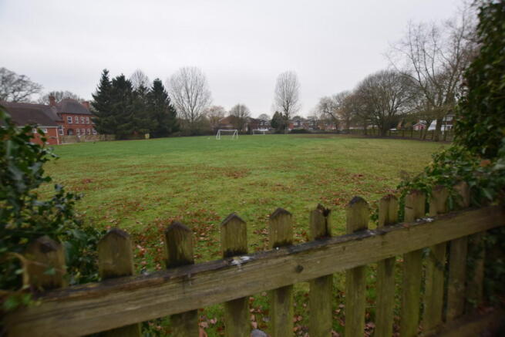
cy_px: 168
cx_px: 252
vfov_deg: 77.4
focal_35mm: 15
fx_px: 210
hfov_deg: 100.4
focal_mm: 10
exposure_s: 1/100
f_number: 5
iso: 400
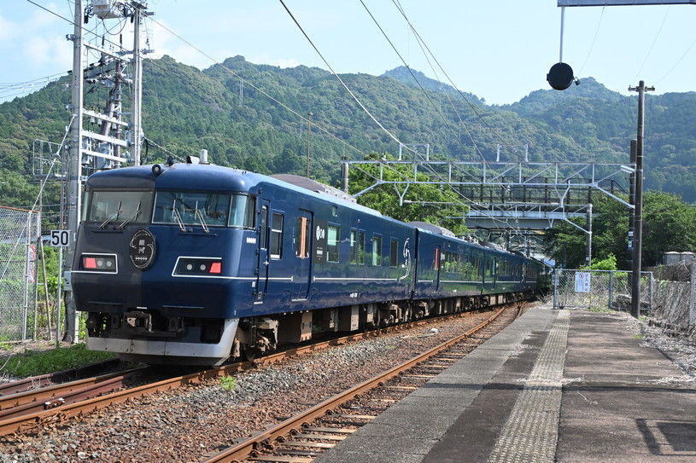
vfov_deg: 25.0
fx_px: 1044
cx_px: 348
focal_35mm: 54
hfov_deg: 36.9
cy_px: 232
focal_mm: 36
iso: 1400
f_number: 5.3
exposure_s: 1/4000
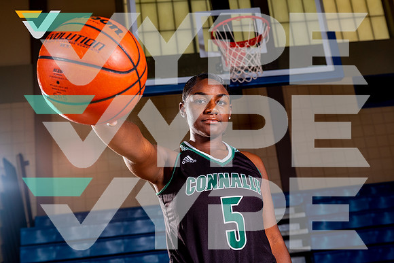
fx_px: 525
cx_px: 197
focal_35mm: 48
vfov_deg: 28.1
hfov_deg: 41.1
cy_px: 132
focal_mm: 48
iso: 100
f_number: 5.6
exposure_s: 1/125
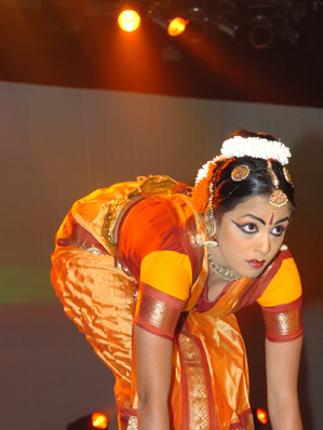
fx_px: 1293
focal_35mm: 104
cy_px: 314
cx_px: 199
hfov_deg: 14.2
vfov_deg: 18.8
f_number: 4.5
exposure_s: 1/50
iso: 400
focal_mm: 48
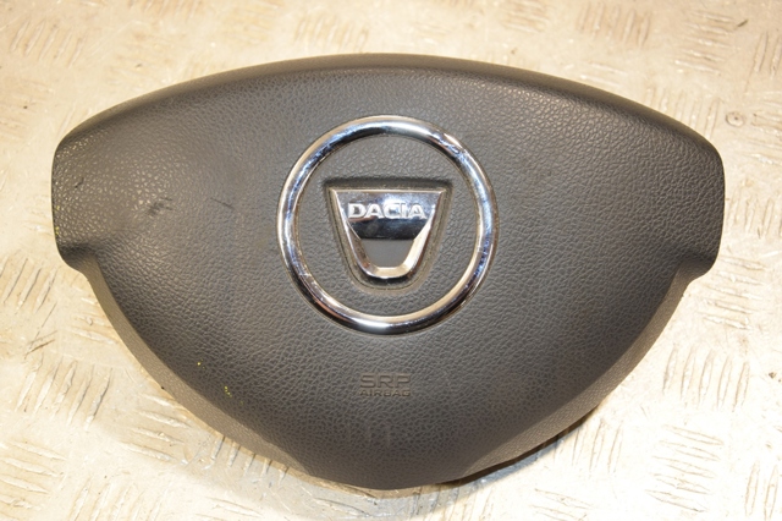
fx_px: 1465
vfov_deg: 20.1
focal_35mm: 68
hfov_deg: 29.9
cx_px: 391
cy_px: 260
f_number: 5.6
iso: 800
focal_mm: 45
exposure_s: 1/200
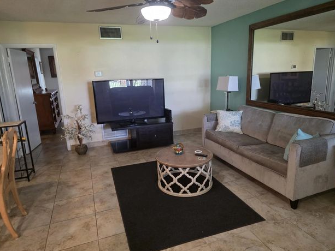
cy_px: 122
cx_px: 168
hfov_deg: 71.6
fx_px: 232
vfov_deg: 56.8
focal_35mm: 24
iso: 1000
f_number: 1.7
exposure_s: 1/120
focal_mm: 6.25
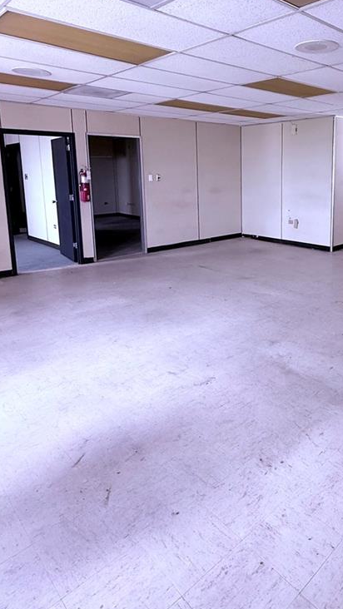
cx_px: 261
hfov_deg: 44.3
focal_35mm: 25
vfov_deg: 73.0
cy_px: 235
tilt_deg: -8.0
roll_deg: +0.5
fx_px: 404
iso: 200
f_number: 2.2
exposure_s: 1/99
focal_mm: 2.22
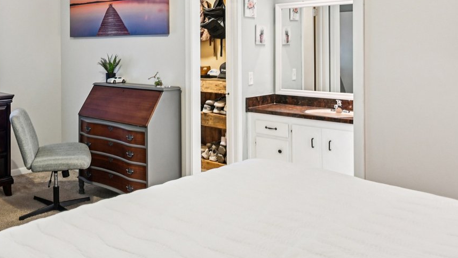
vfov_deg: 32.7
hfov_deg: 52.2
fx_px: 425
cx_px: 79
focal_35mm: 35
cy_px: 49
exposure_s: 1/2
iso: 400
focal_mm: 14
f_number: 8
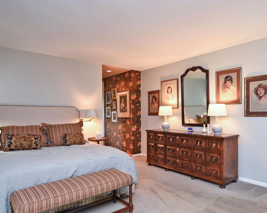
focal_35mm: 24
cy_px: 117
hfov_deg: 69.8
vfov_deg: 58.7
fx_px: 190
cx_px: 154
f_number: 4
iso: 720
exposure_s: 1/60
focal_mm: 14
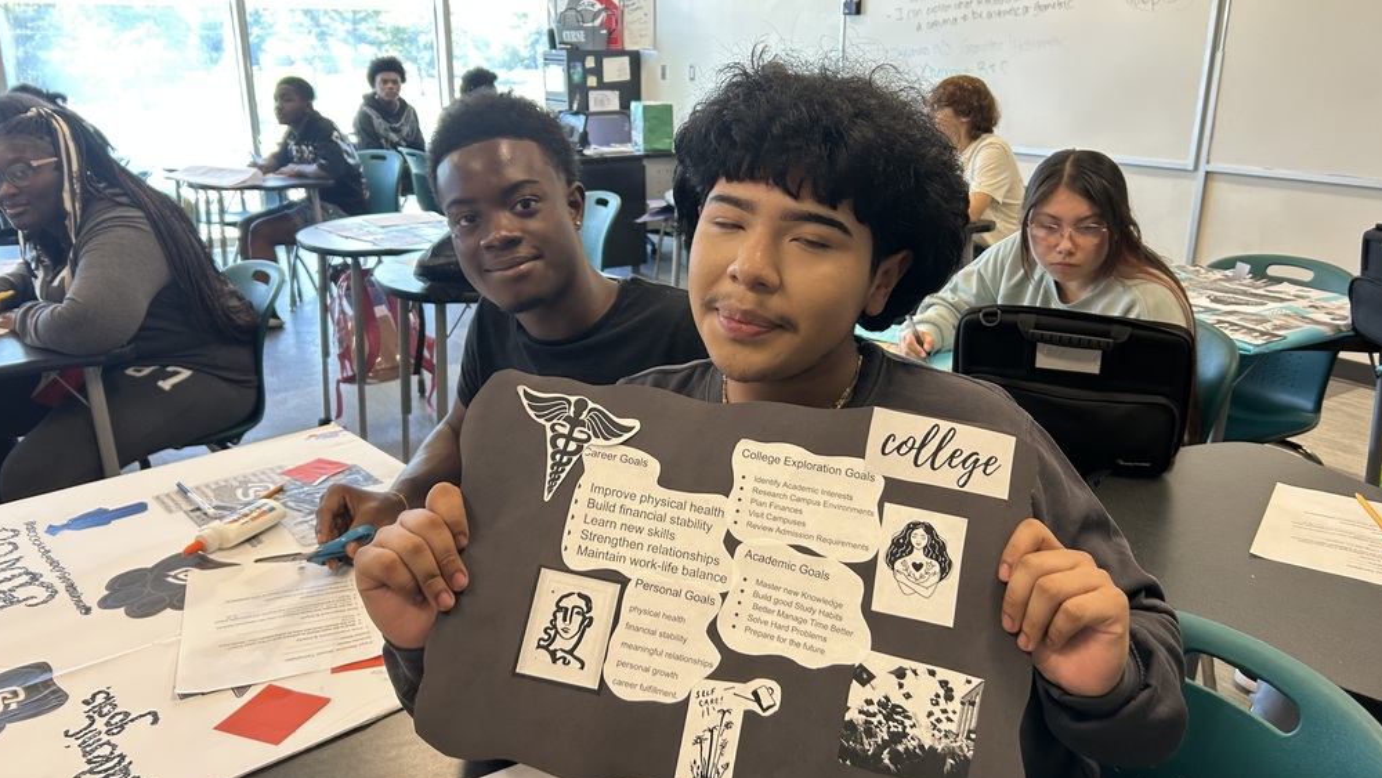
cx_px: 694
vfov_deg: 40.2
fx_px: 1063
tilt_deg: -17.7
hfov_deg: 66.1
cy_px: 398
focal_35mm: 29
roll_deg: -0.2
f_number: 1.5
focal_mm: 5.7
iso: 100
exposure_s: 1/60
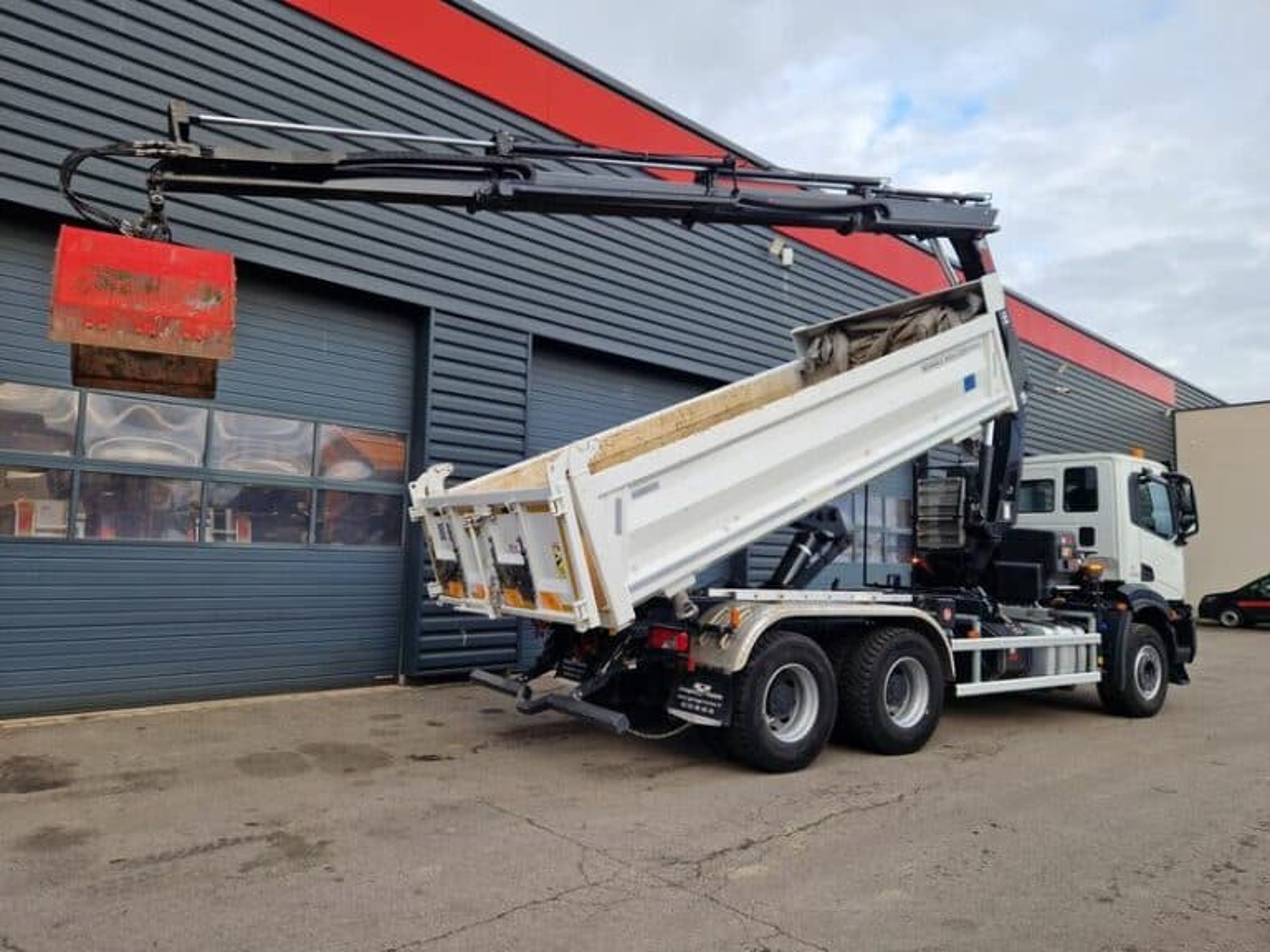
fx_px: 844
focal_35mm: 23
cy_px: 476
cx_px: 635
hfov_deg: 73.9
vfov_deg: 58.9
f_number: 1.8
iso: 50
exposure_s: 1/1003
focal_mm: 5.4
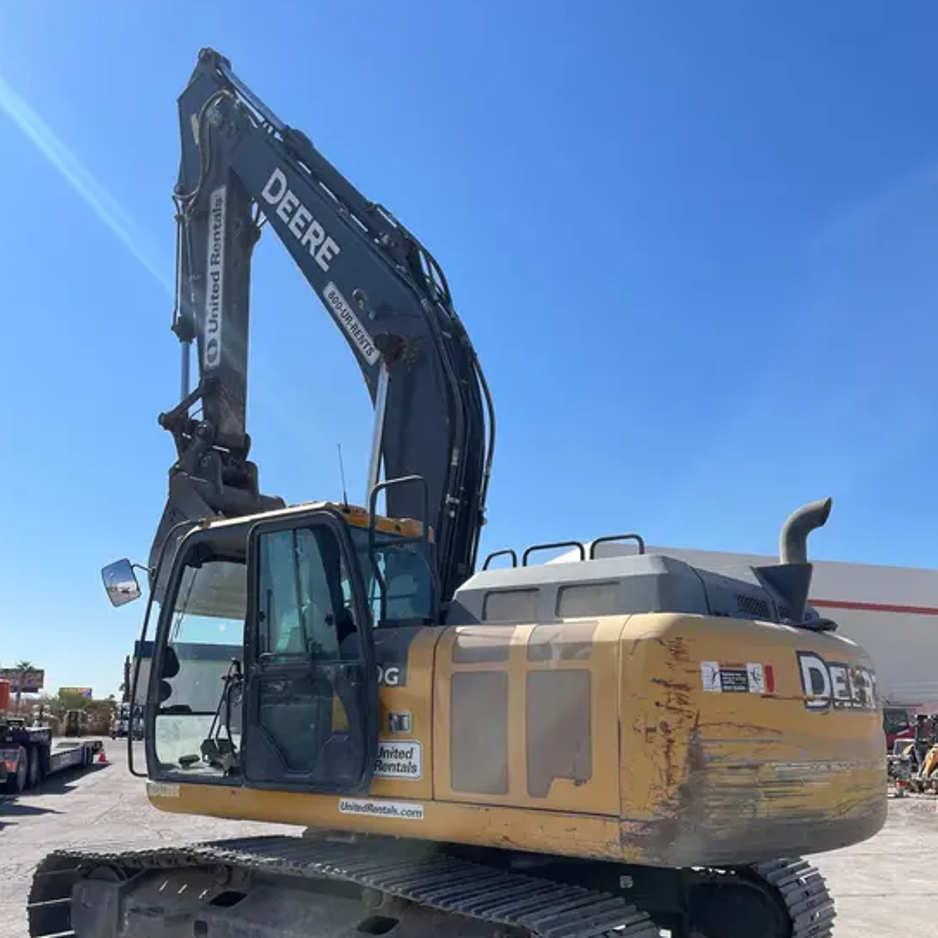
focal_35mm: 31
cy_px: 609
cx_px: 473
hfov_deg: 52.5
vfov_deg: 51.7
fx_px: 950
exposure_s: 1/3509
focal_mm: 4.2
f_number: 1.6
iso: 32
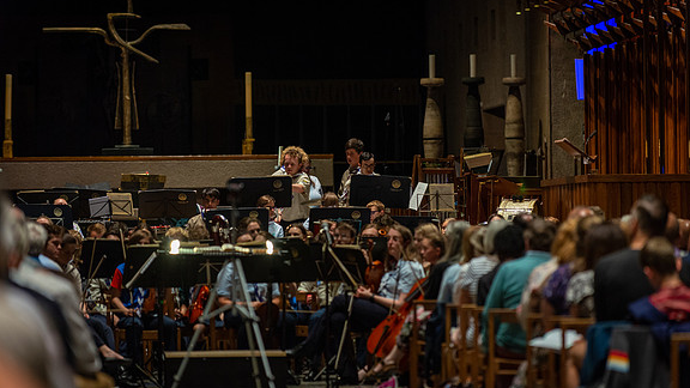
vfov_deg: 5.8
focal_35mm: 211
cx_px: 346
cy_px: 214
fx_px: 3860
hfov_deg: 10.2
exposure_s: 1/125
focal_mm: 200
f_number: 2.8
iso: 2500
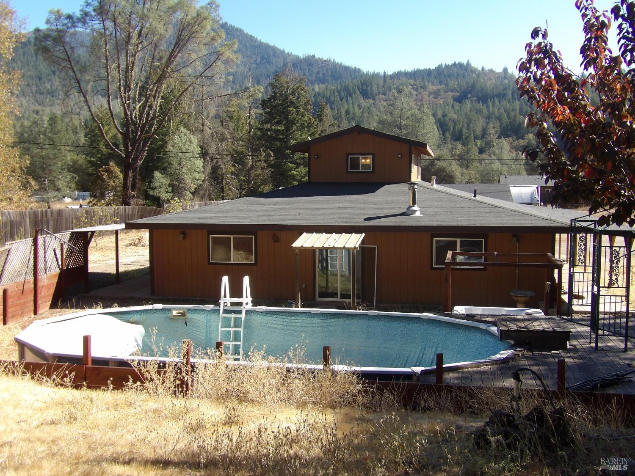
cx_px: 318
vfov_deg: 36.8
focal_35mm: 39
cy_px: 238
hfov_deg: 47.9
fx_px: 715
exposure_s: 1/342
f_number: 3.7
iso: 100
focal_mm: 7
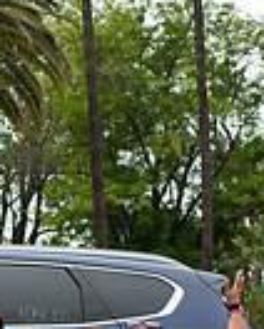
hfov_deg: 10.2
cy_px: 437
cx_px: -202
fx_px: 1403
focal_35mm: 144
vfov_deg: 12.9
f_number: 5.6
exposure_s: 1/320
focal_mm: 35
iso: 400
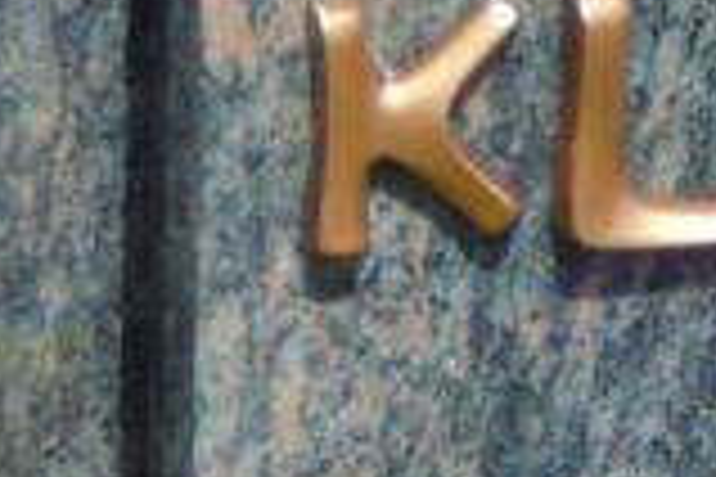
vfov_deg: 2.9
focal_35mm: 469
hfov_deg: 4.3
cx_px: 1333
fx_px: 9327
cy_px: 288
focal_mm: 16.6
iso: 80
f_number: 3.9
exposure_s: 1/500
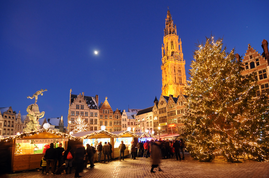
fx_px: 134
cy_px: 89
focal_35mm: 18
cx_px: 134
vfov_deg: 67.2
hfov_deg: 90.1
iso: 800
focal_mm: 12
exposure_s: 1/4
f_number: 4
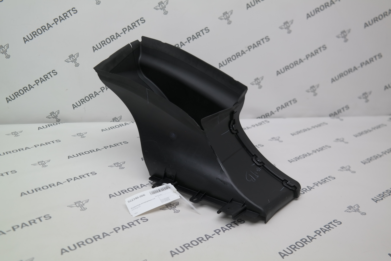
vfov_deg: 36.9
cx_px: 196
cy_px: 130
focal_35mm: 36
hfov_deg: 53.1
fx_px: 391
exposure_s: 1/80
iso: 200
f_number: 4
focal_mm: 24
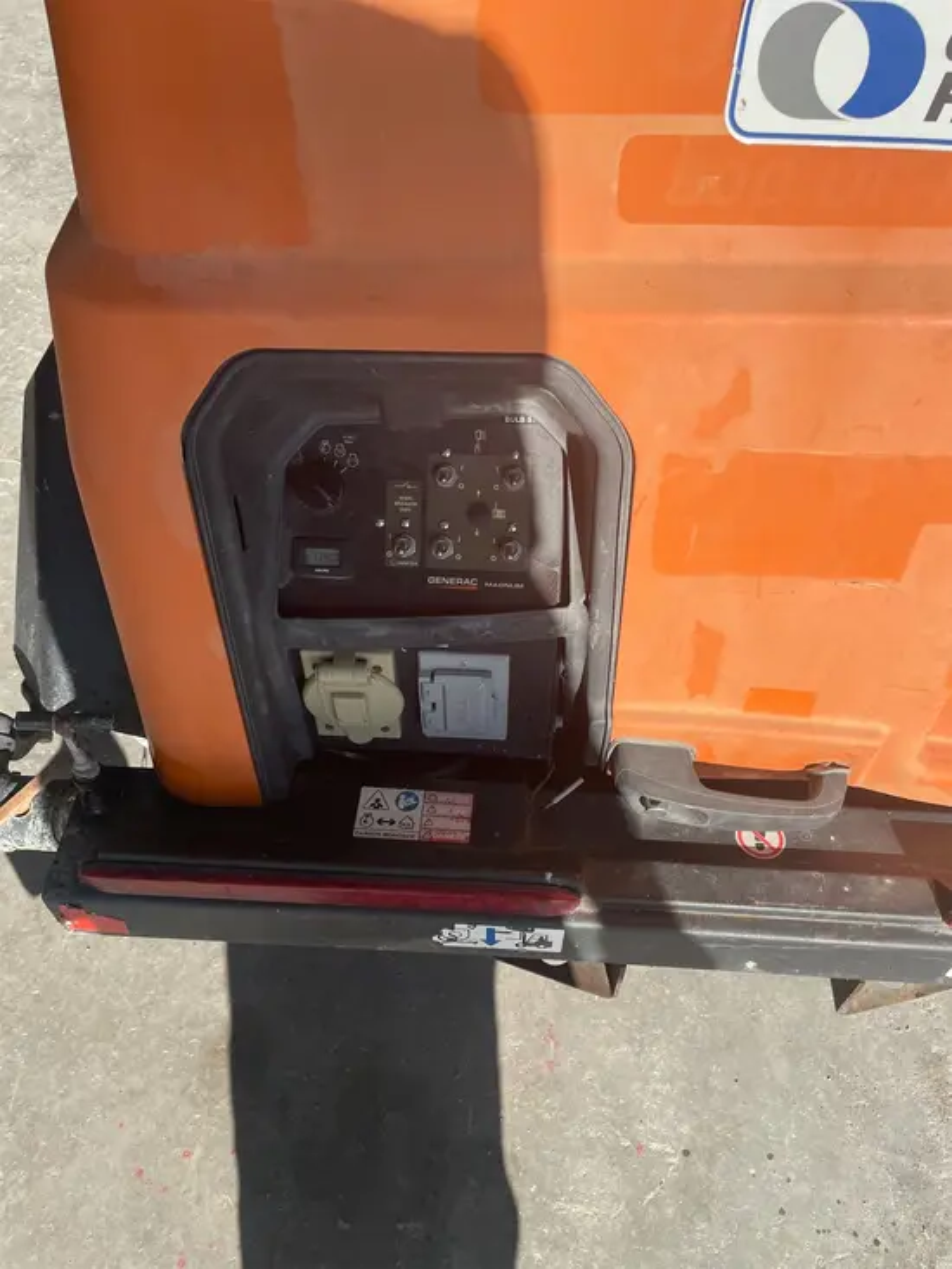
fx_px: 953
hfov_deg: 53.1
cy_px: 634
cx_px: 476
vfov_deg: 67.3
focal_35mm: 26
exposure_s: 1/2257
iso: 32
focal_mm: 4.2
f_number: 1.6
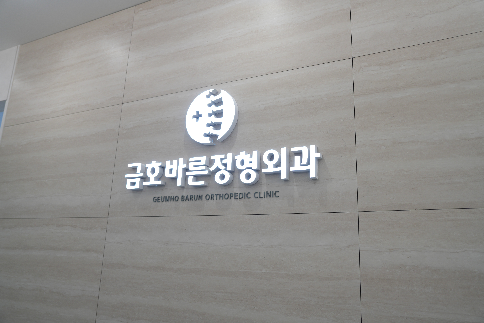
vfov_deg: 45.0
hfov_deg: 63.7
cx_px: 242
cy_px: 162
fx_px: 390
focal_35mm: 29
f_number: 4
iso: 160
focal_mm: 29
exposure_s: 1/50
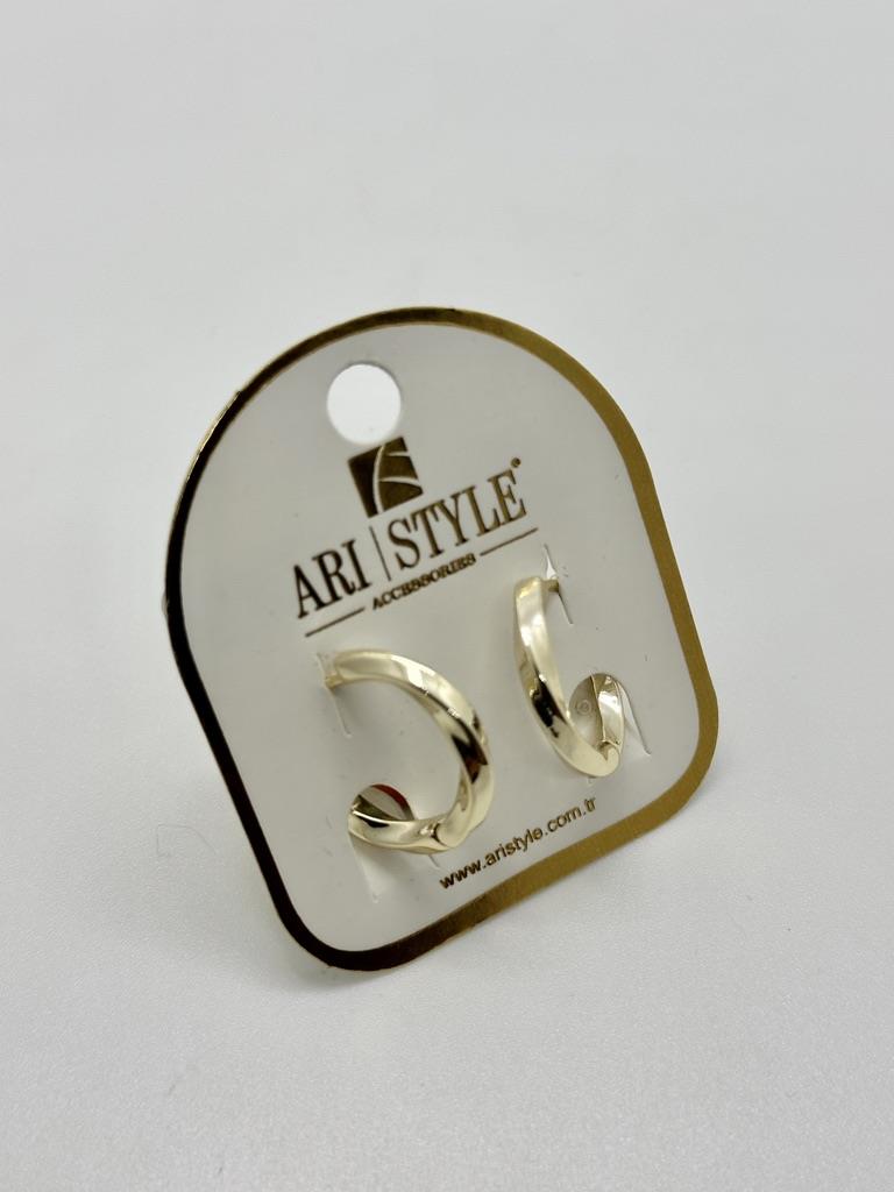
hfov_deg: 30.3
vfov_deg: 39.7
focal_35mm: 48
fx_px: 1653
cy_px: 596
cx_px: 447
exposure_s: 1/221
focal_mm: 6.86
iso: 50
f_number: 1.78
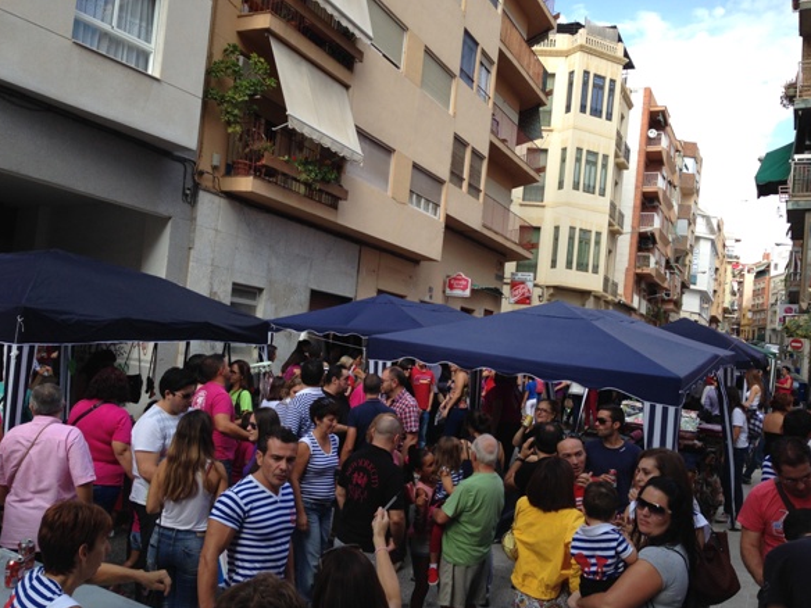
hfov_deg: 54.0
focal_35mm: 34
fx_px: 797
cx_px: 408
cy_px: 312
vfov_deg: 41.8
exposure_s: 1/630
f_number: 2.4
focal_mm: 4.12
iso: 50
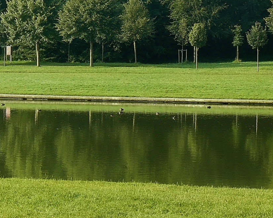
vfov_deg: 8.4
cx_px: 43
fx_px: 1486
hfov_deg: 10.5
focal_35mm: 184
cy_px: 109
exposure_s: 1/161
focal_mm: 10.9
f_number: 4
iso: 100
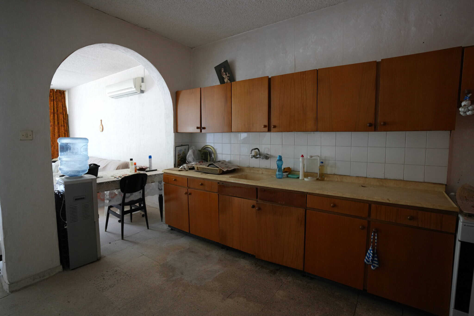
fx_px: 224
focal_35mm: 17
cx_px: 237
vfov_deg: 70.4
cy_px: 158
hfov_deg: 93.3
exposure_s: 1/160
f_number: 2.8
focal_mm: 17
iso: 2000
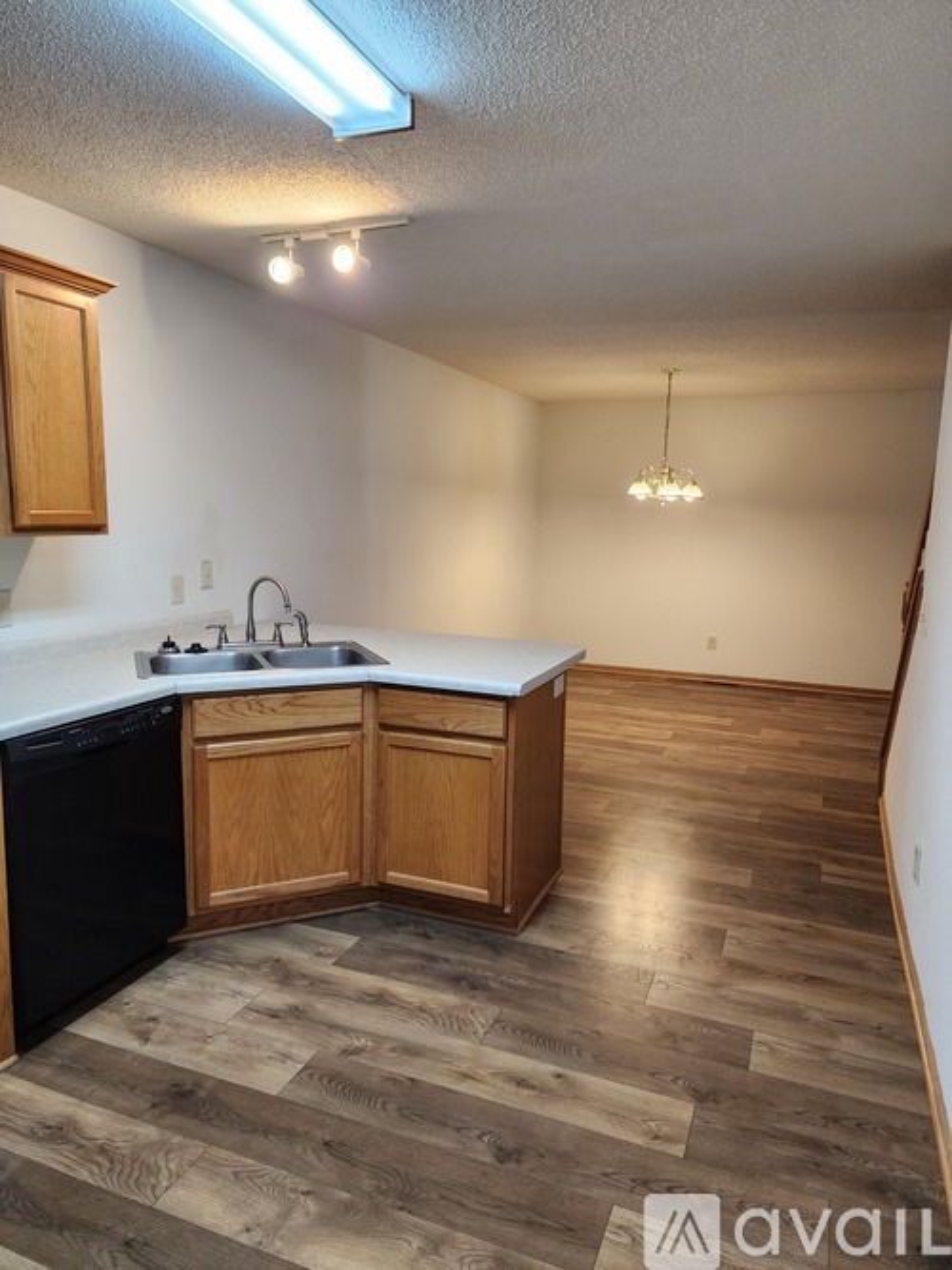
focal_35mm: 23
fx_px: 844
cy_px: 635
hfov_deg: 58.9
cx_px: 476
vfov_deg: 73.9
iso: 250
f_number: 1.8
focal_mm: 6.4
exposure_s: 1/120
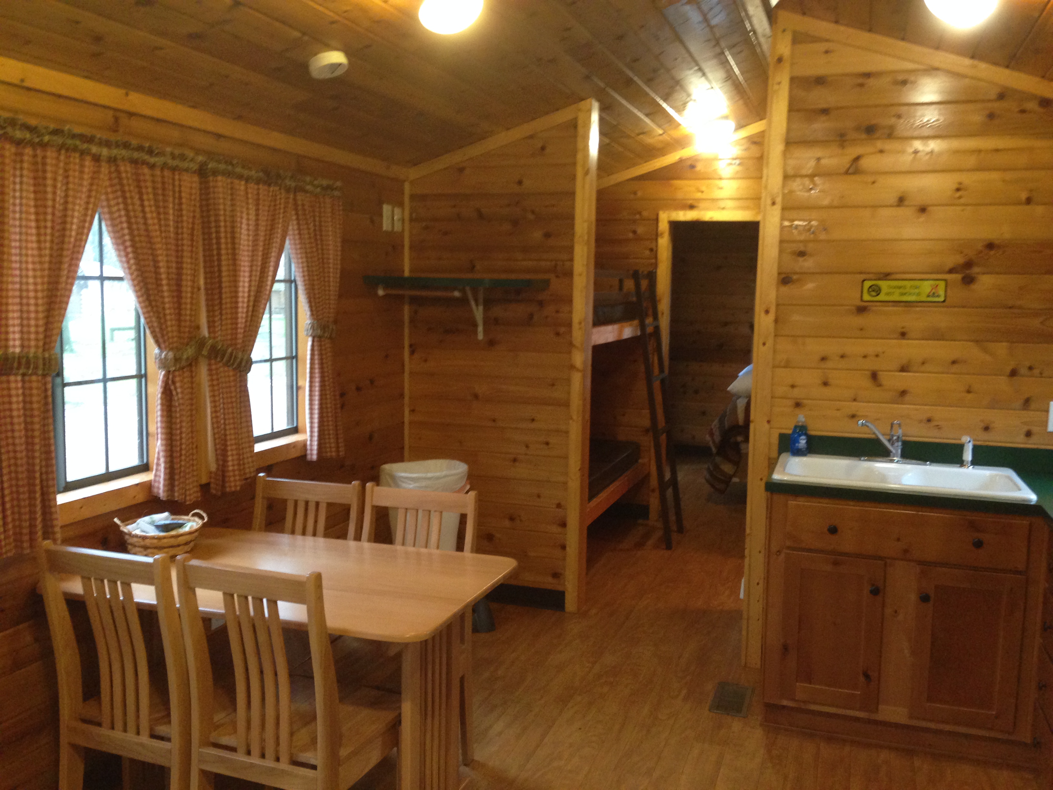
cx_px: 526
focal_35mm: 33
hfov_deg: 55.4
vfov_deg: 42.9
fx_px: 1004
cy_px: 395
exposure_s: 1/20
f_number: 2.4
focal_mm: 4.12
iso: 250
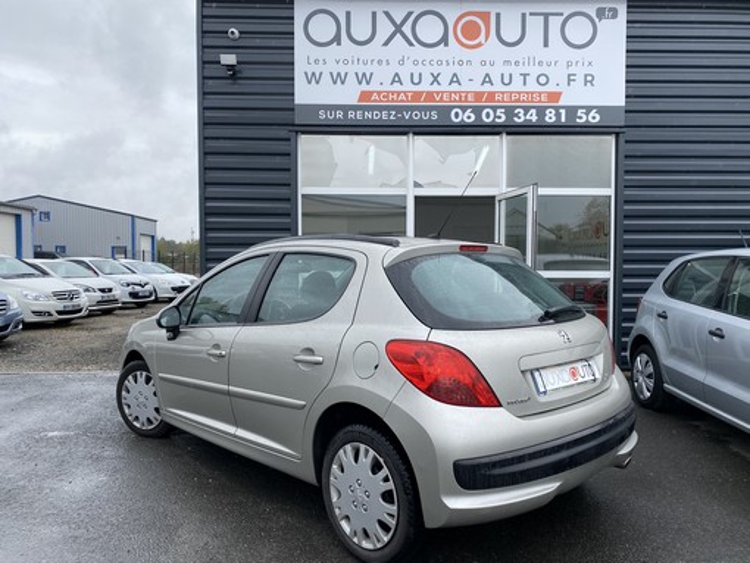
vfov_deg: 53.1
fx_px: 564
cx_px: 375
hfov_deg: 67.3
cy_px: 282
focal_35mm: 26
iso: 32
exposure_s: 1/793
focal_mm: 4.25
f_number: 1.8
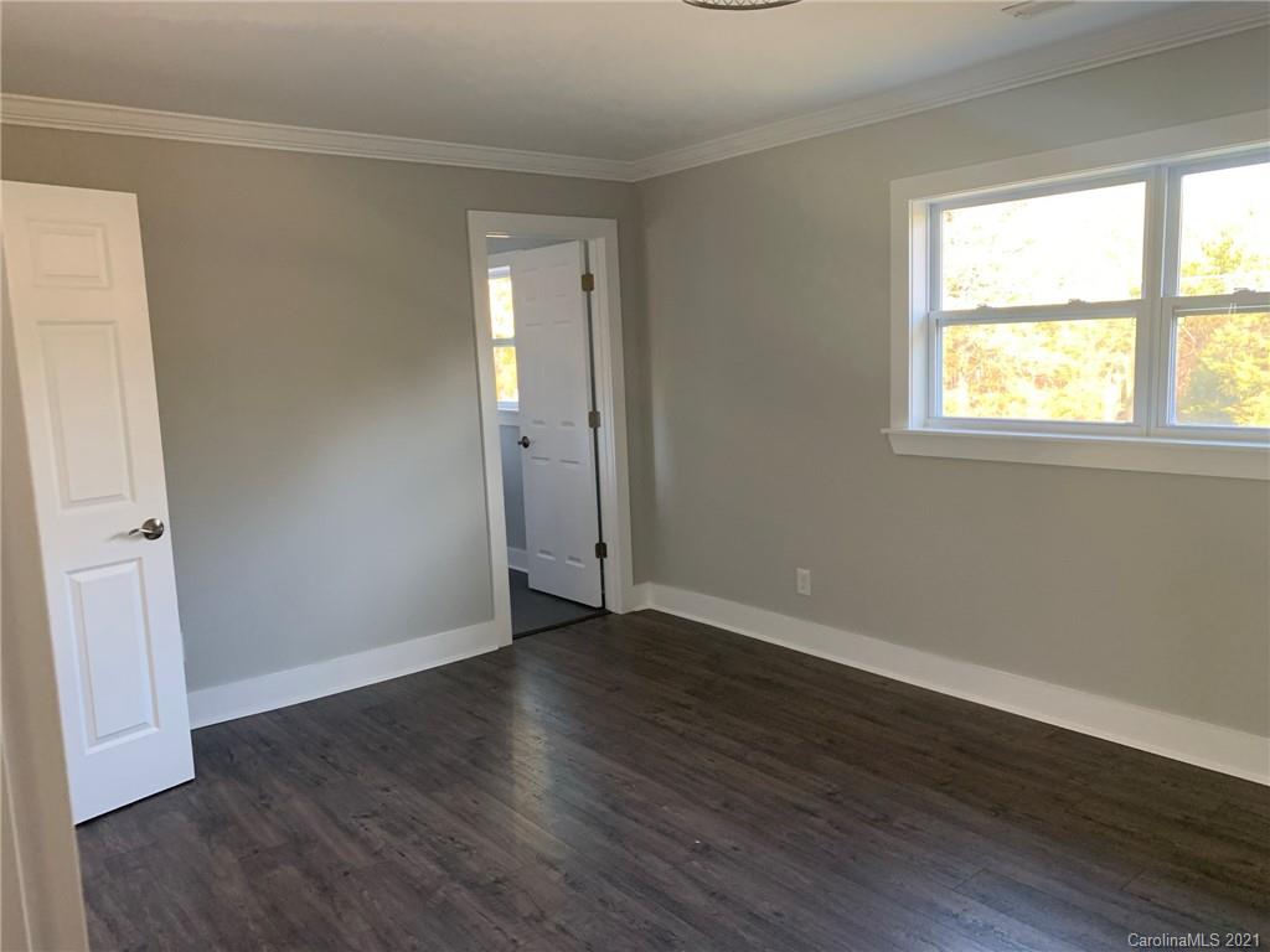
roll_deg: +2.7
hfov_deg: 67.3
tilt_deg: -5.9
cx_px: 635
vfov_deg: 53.1
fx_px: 954
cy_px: 476
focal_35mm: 26
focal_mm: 4.25
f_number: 1.8
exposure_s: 1/60
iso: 160
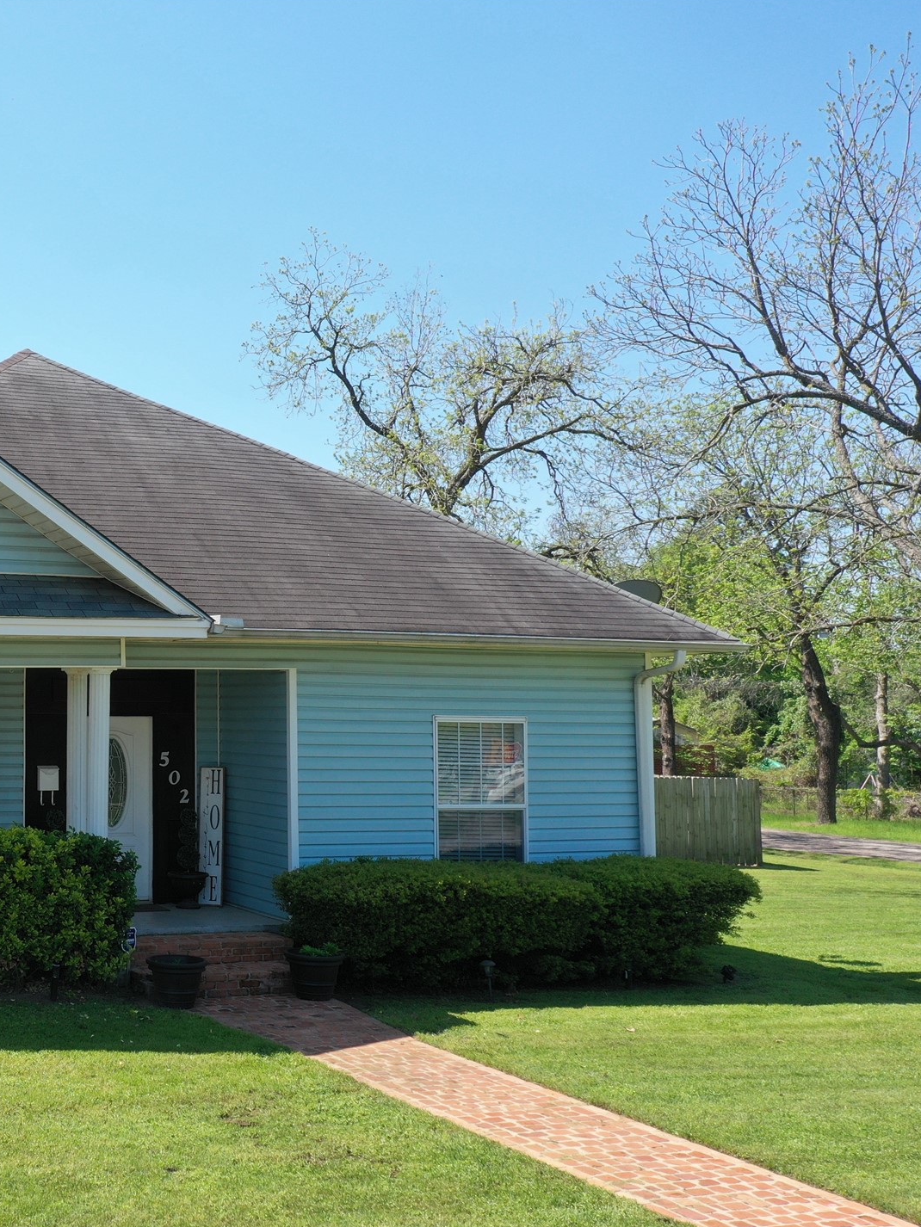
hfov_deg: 32.7
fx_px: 1454
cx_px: 28
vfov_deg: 45.8
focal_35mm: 41
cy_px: 617
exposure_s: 1/320
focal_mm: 10.26
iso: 100
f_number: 5
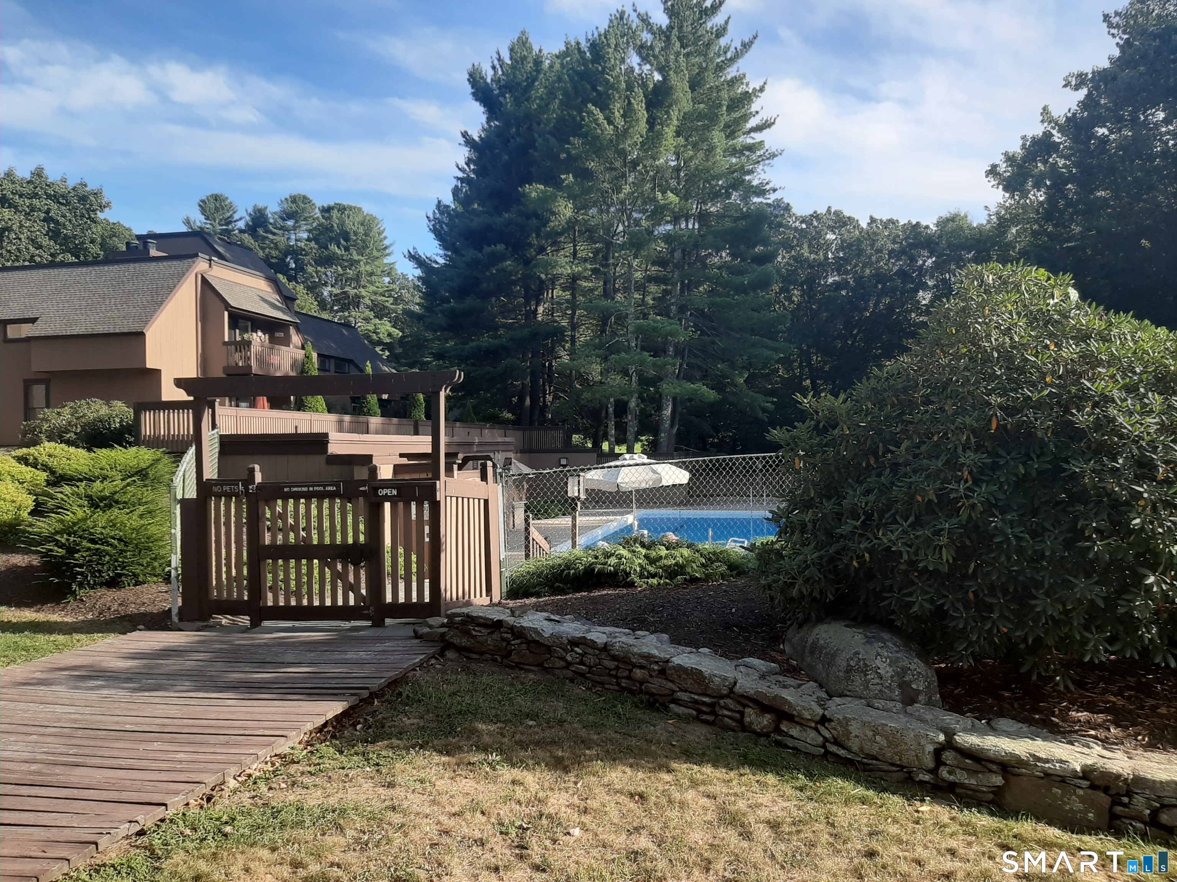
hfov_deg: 67.3
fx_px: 884
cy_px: 441
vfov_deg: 53.1
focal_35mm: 26
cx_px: 588
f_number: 1.7
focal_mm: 3.93
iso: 40
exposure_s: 1/794
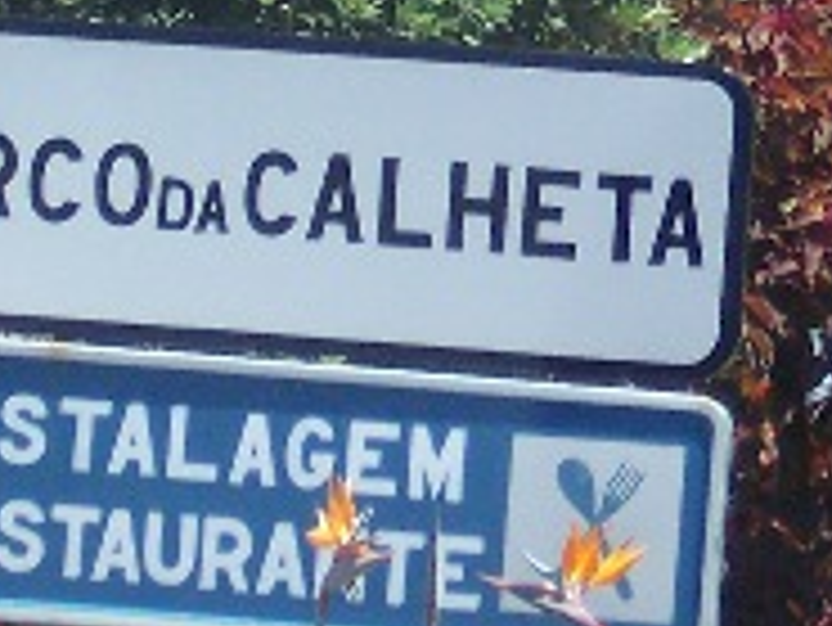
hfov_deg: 4.0
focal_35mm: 493
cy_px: 68
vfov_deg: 3.0
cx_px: 1003
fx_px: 11857
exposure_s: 1/350
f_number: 4.8
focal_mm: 24
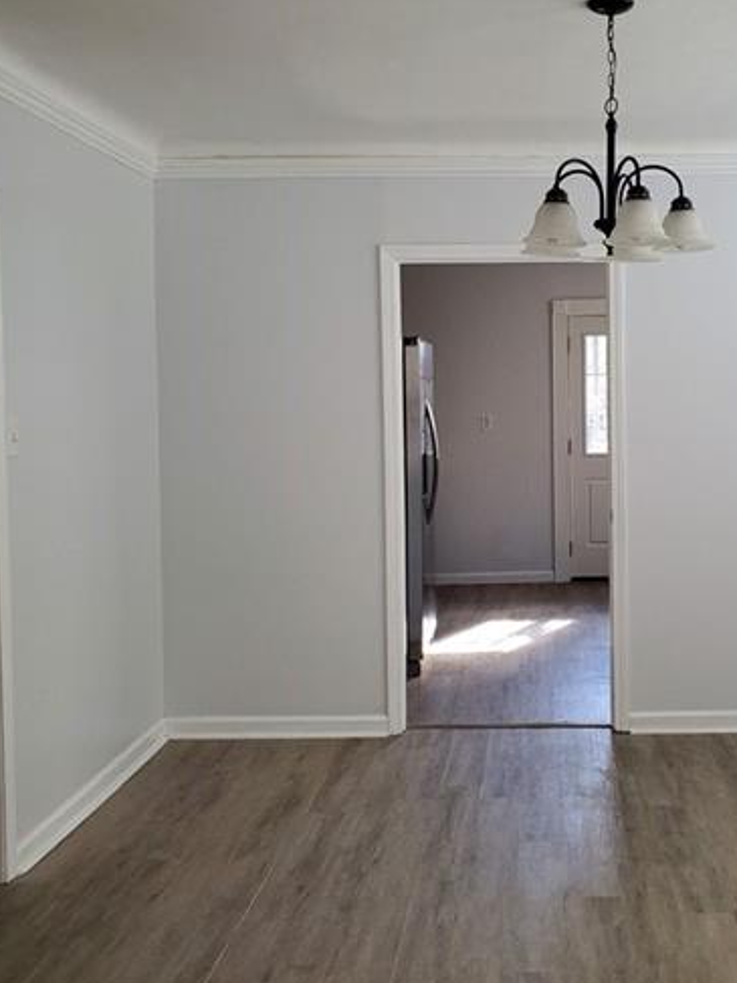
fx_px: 1164
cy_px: 444
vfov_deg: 45.7
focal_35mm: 41
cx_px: 535
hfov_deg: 34.5
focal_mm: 4.3
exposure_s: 1/120
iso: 160
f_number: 2.4
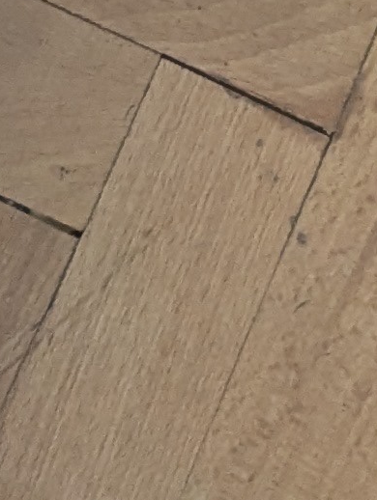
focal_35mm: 189
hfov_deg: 7.9
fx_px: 2738
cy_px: -837
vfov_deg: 9.0
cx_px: 334
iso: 846
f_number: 1.85
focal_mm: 6.81
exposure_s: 1/46.8
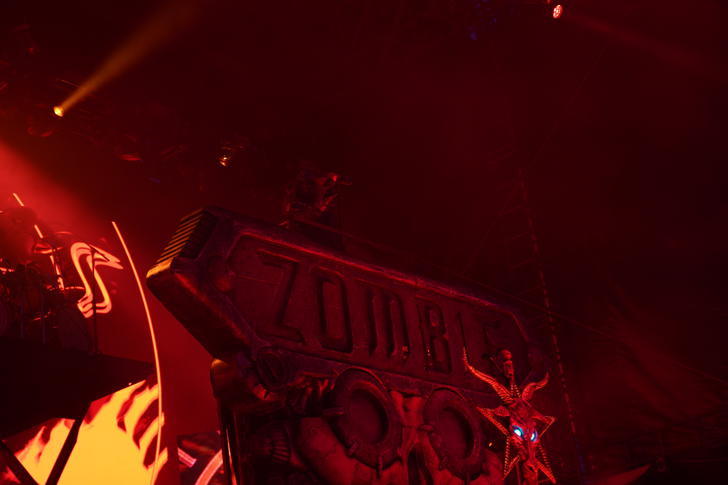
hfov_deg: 33.9
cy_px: 242
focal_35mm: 59
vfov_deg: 23.0
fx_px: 1193
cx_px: 364
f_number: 4
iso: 500
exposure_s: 1/60
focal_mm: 59
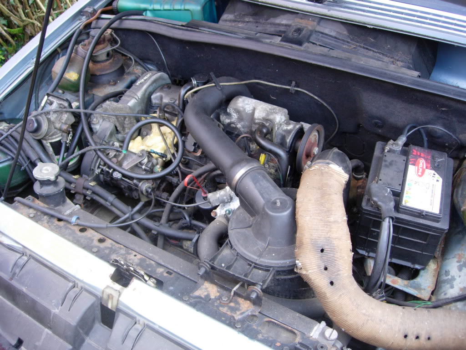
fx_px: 512
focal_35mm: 38
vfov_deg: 37.7
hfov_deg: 49.0
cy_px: 175
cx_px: 233
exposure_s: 1/32
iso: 105
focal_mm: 7.8
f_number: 2.8
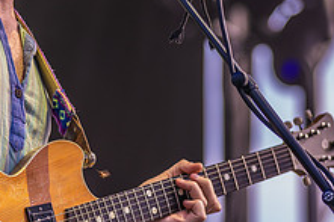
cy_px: 64
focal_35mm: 305
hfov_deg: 6.8
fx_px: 2828
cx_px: 213
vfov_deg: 4.5
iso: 100
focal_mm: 116
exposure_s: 1/400
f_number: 3.2
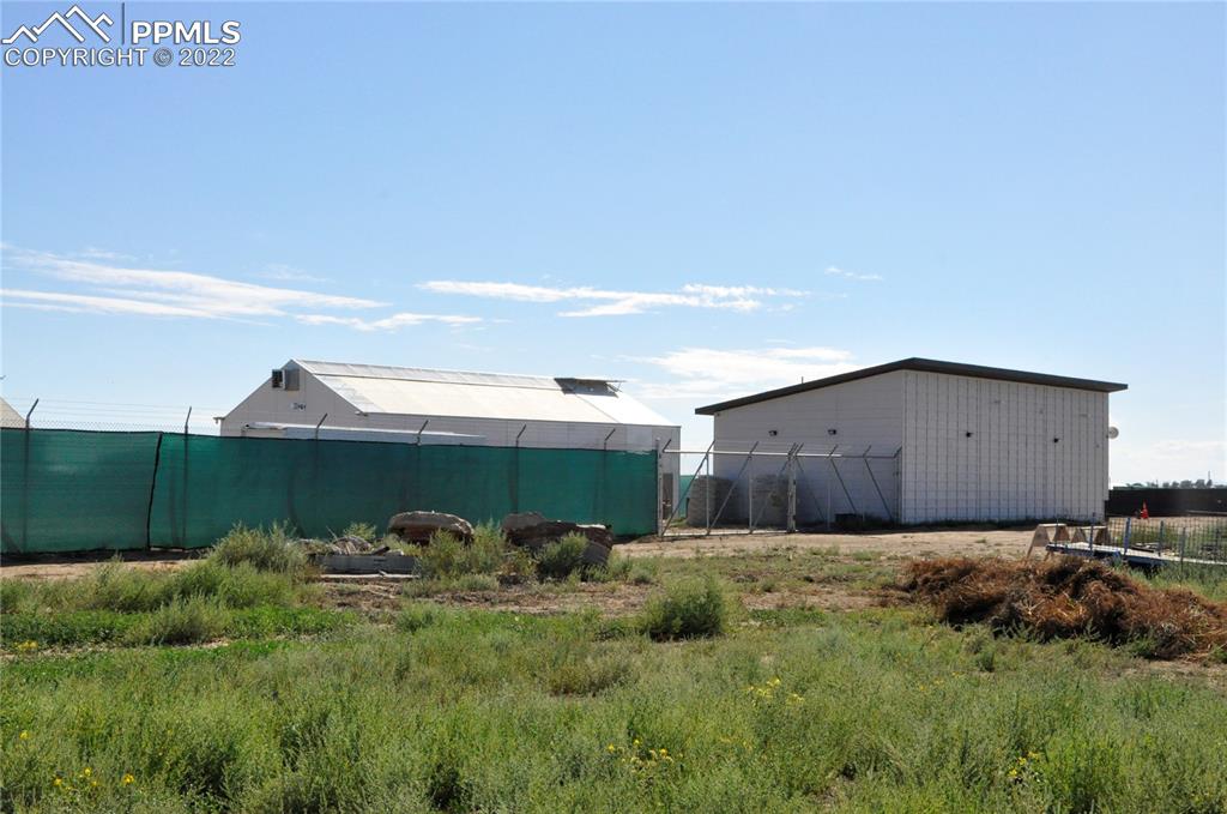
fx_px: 1633
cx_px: 614
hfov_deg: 41.2
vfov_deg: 28.0
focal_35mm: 48
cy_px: 407
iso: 2000
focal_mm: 32
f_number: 18
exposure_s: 1/1250
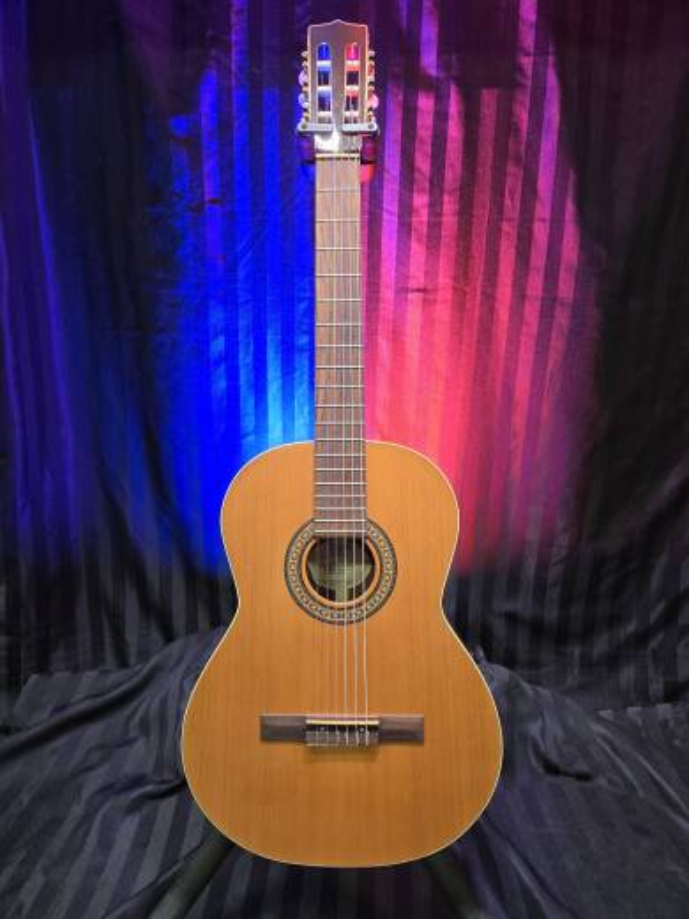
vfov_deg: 73.9
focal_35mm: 23
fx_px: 610
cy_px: 460
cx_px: 344
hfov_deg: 58.9
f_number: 1.8
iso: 200
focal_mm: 5.4
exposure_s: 1/54.3
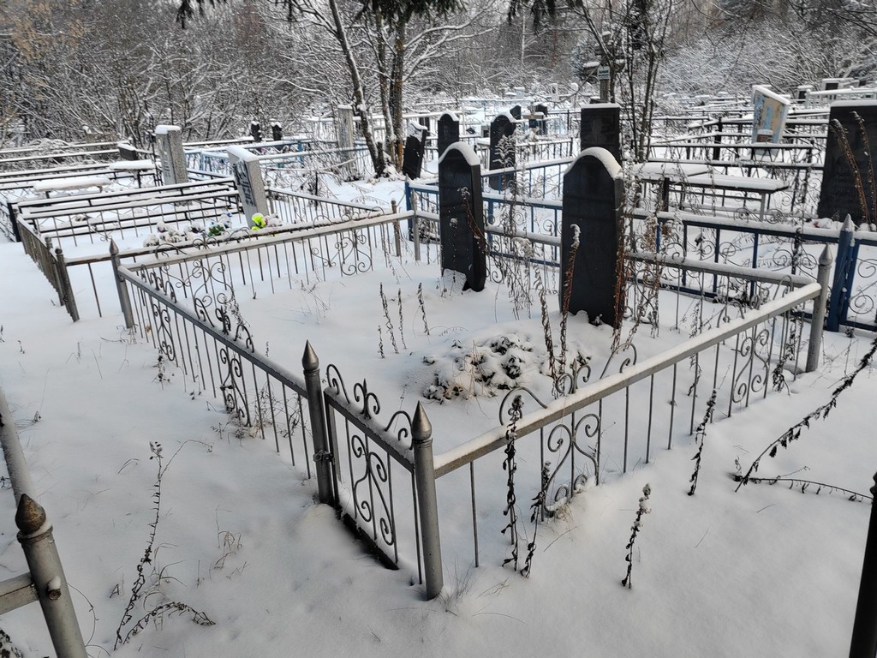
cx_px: 438
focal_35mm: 27
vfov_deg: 51.4
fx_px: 684
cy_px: 329
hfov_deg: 65.3
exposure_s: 1/122
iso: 100
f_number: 1.9
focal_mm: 5.52
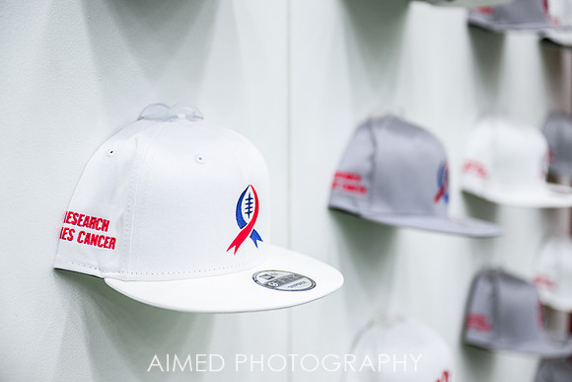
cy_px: 191
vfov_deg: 28.1
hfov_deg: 41.1
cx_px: 286
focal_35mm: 48
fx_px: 763
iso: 1250
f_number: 2.8
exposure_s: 1/200
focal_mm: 48
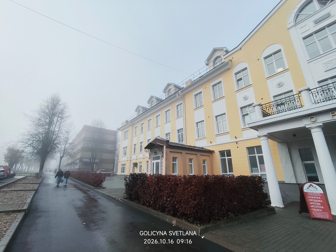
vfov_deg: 81.8
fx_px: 146
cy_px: 126
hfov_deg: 98.1
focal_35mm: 15
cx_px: 168
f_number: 2.2
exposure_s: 1/775
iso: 50
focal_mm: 1.65
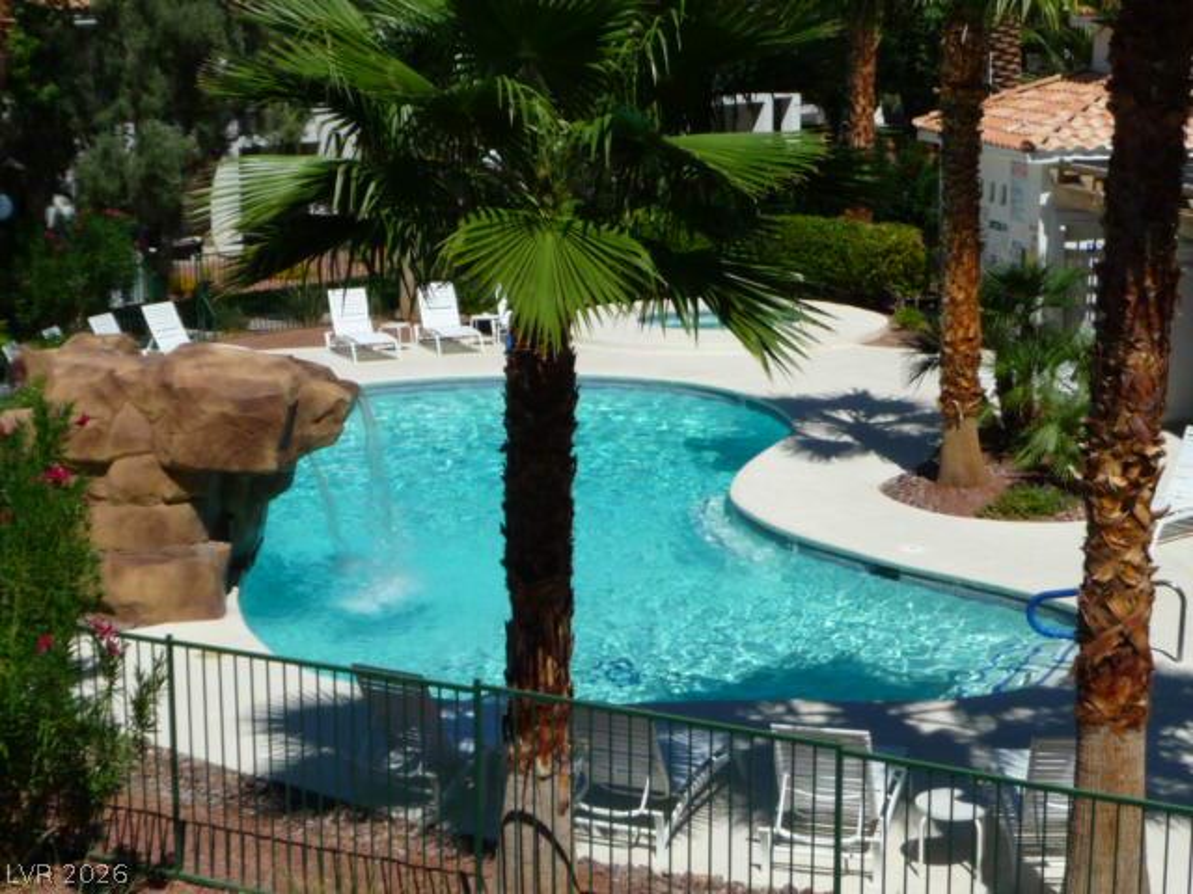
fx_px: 2206
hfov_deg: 30.3
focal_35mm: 64
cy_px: 447
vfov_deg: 22.9
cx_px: 596
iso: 100
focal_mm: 6.3
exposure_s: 1/320
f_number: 9
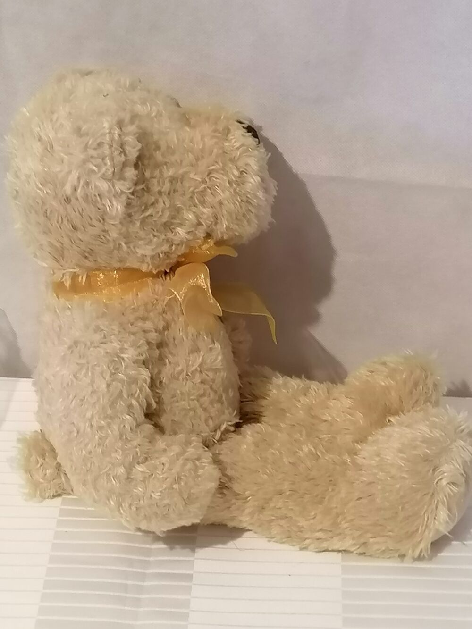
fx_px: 1654
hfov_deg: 16.2
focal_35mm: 91
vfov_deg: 21.5
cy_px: 314
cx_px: 236
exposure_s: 1/25
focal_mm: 4.75
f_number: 1.8
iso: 320
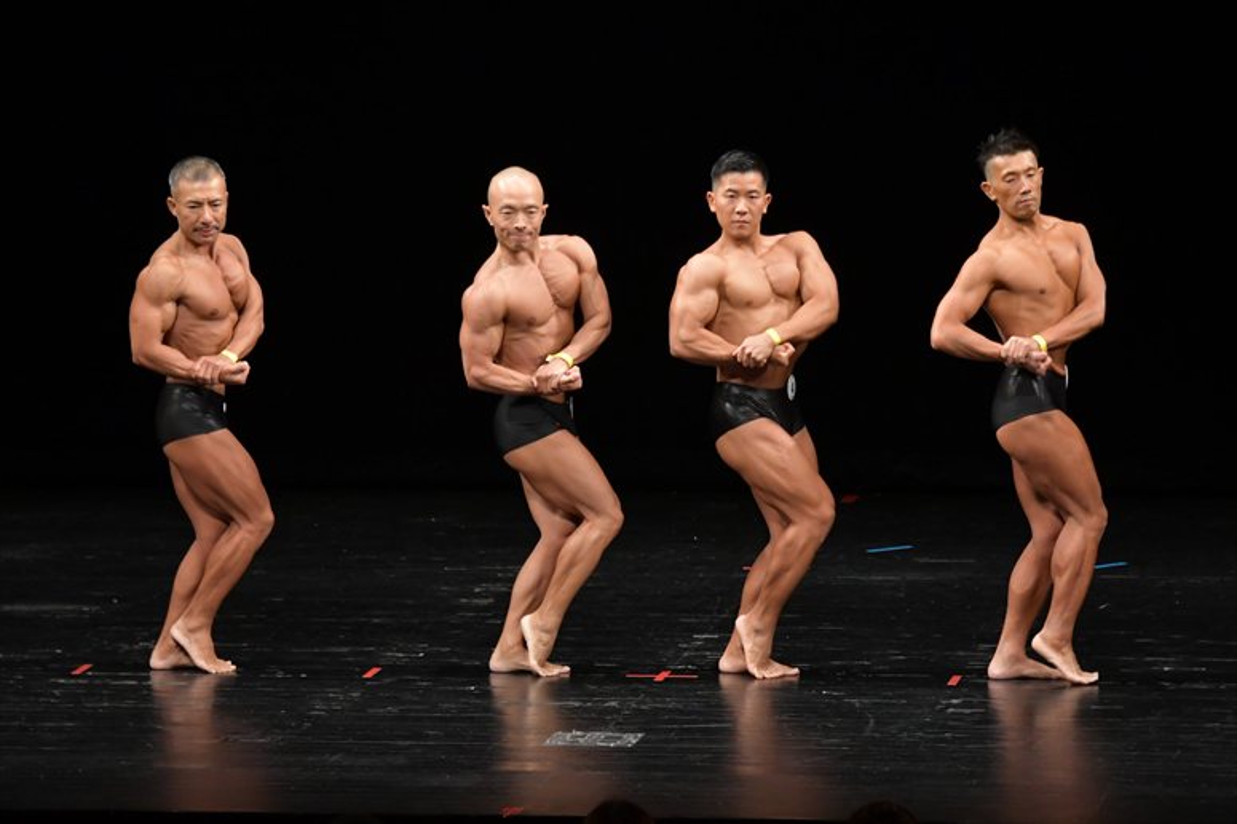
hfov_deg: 9.2
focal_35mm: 225
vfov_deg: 6.1
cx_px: 618
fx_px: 7728
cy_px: 412
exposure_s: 1/400
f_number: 5.6
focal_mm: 150
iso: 2500
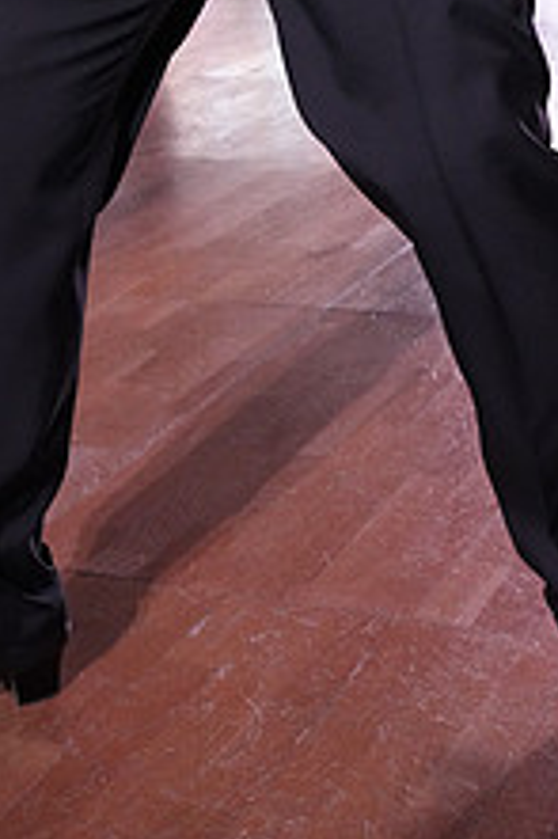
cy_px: -205
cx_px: -2
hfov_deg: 14.6
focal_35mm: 92
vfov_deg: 20.5
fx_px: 2142
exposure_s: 1/320
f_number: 5.6
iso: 5000
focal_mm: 35
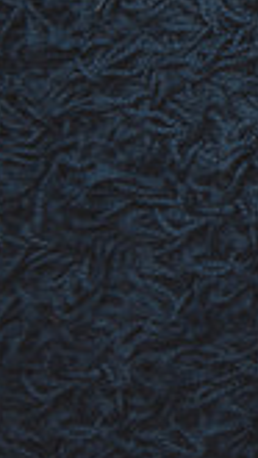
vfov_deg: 16.6
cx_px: 763
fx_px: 1518
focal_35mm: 125
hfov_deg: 8.3
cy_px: -54
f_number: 4
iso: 100
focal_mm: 34
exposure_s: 1/250
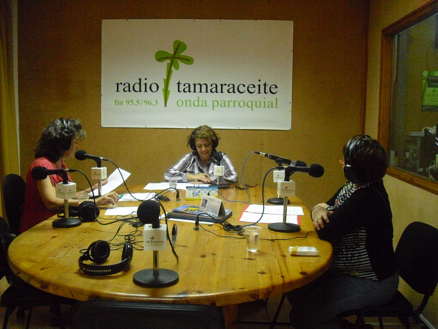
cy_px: 164
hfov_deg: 49.0
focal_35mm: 38
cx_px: 219
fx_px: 481
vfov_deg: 37.7
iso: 800
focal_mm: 6.2
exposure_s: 1/100
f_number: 2.8
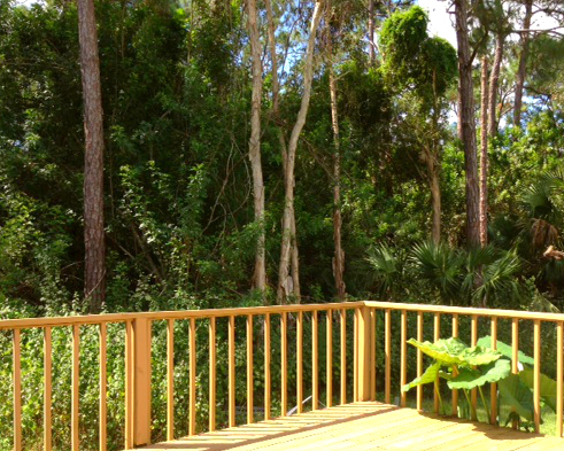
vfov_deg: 35.6
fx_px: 701
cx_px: 332
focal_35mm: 42
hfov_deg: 43.6
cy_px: 269
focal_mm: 4.13
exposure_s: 1/475
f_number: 2.4
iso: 50
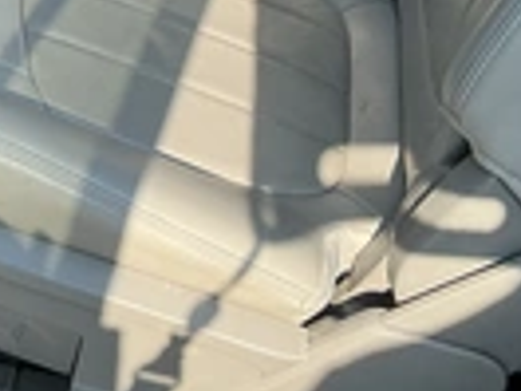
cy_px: -138
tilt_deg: -29.7
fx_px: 1279
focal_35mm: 85
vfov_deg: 16.3
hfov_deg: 22.2
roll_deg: -2.8
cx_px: 8
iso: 25
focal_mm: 3
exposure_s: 1/534
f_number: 1.8
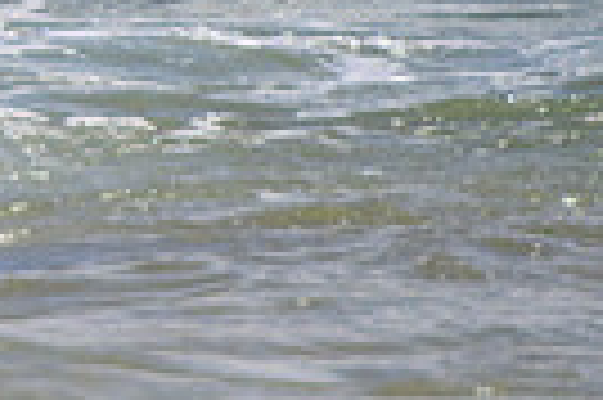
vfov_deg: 0.6
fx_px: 39933
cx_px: -1042
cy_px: -508
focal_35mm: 2387
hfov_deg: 0.9
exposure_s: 1/2000
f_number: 5.6
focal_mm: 400
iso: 220
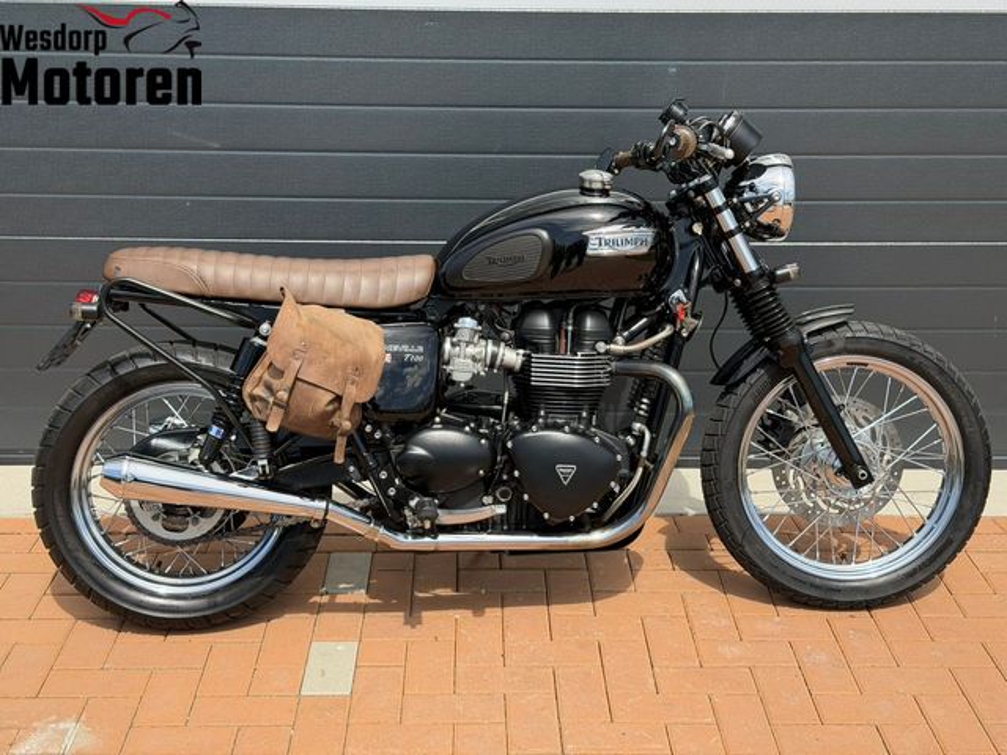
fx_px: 1396
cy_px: 378
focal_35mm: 48
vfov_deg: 30.3
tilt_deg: -17.1
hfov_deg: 39.7
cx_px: 504
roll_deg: -0.7
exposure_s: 1/2342
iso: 64
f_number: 1.78
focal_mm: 6.76
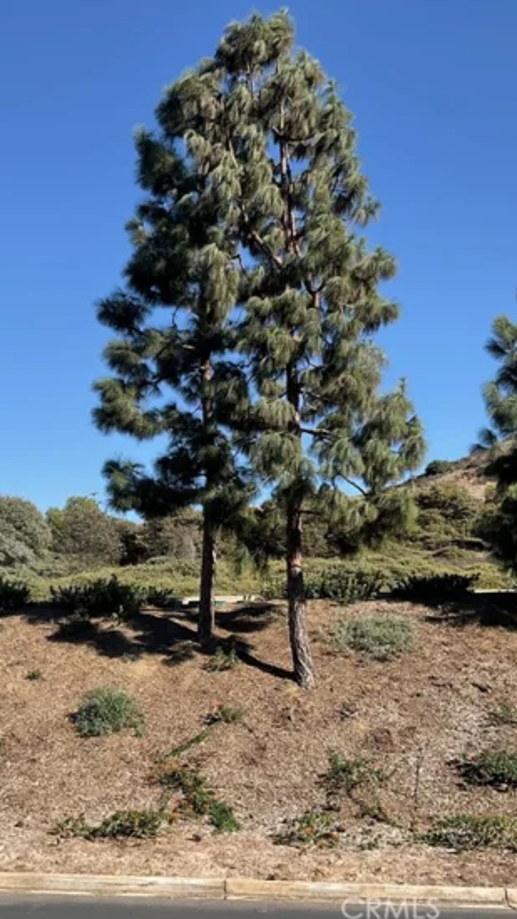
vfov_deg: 47.4
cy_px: 457
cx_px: 170
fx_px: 1047
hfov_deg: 27.5
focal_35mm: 43
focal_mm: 3
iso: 16
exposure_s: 1/1412
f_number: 1.8
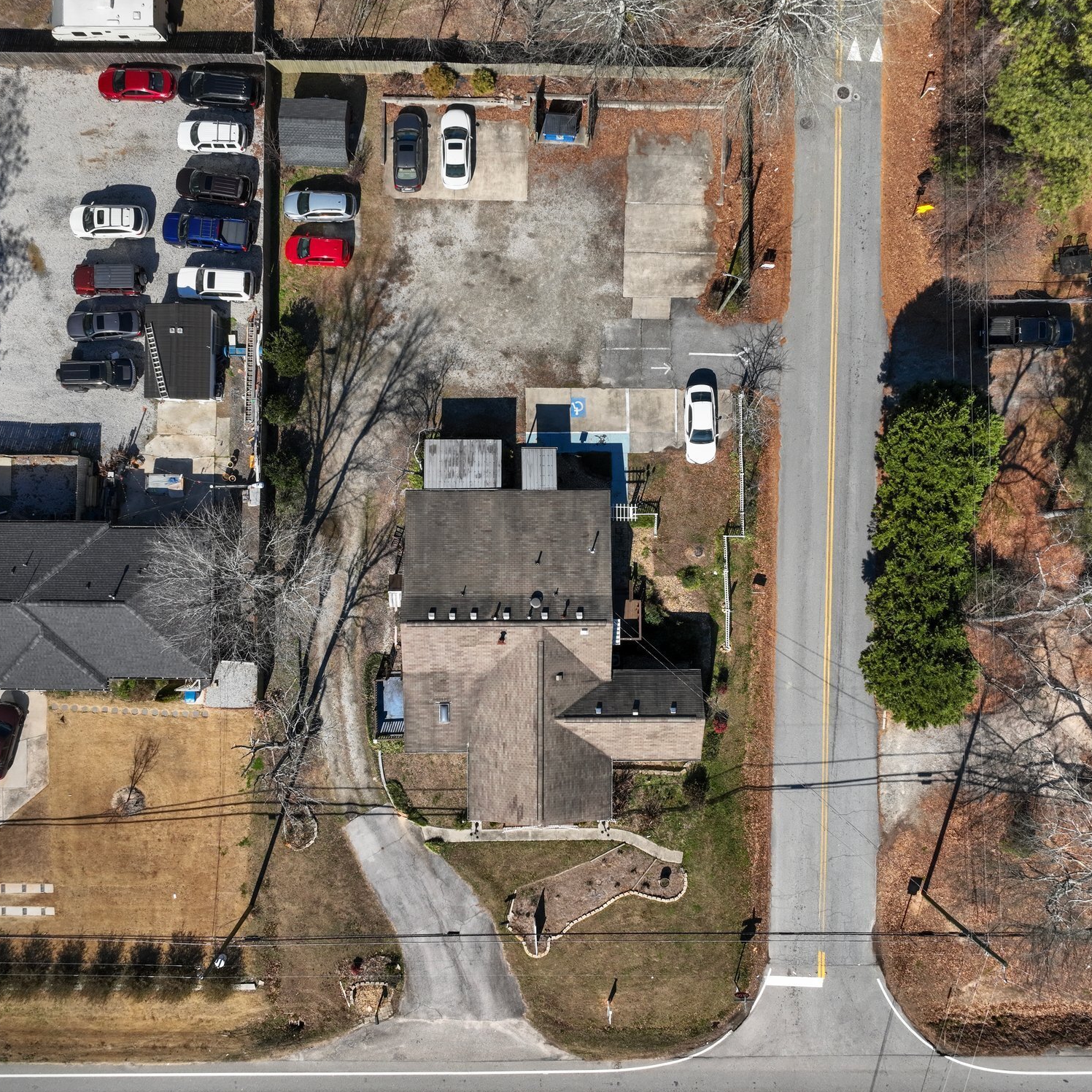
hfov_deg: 55.6
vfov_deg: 55.6
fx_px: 1035
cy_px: 539
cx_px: 526
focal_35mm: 29
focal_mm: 12.29
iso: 200
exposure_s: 1/800
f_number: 8
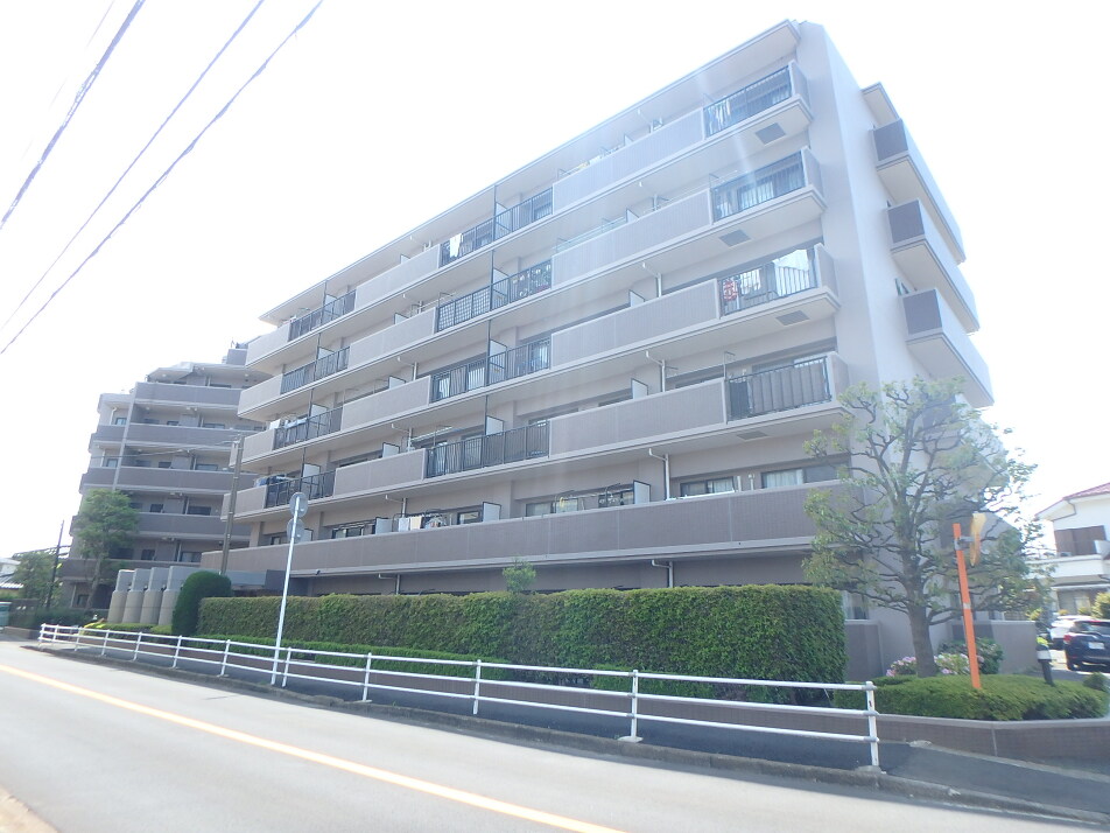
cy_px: 416
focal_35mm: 21
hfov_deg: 79.0
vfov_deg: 63.4
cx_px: 555
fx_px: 673
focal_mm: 3.7
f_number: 3.5
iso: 125
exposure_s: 1/320
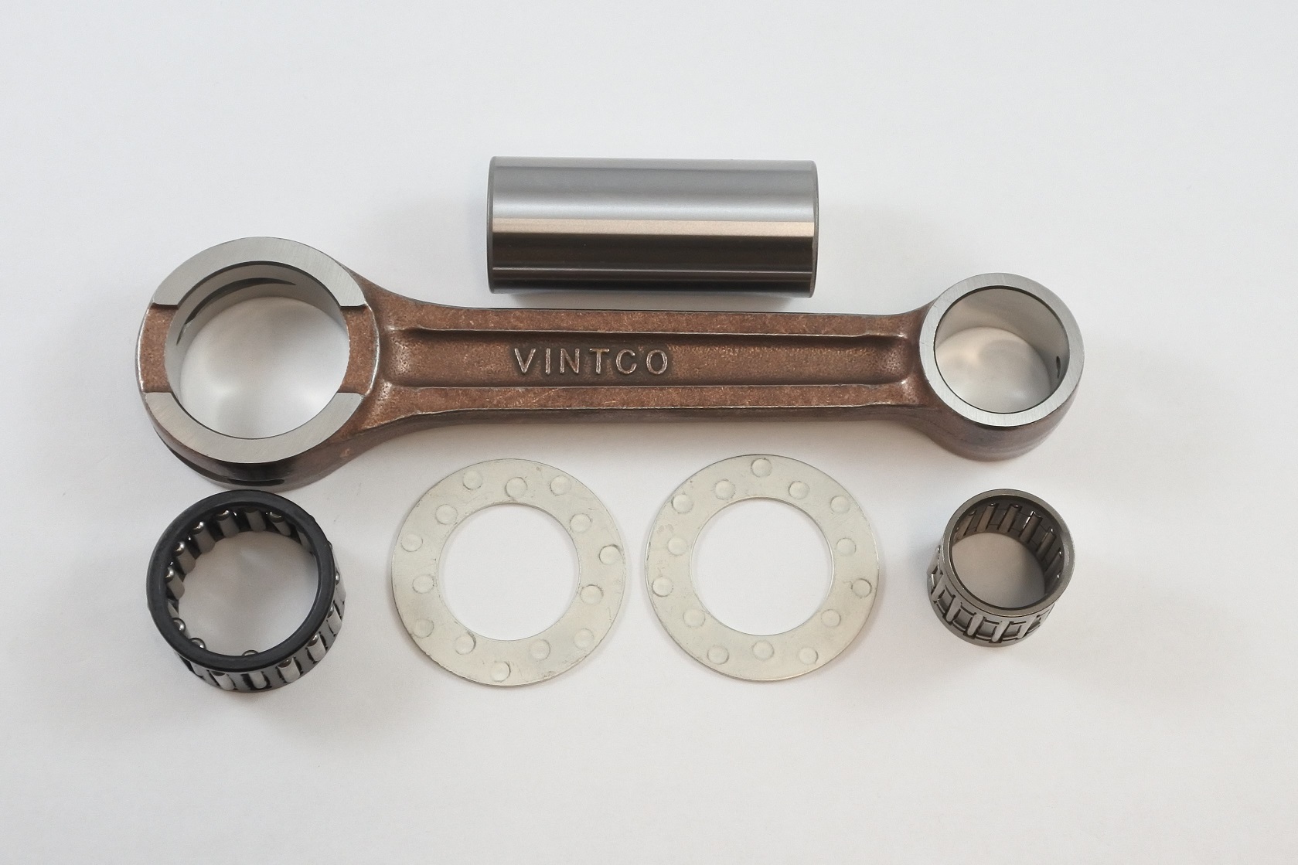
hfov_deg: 46.4
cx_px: 649
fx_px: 1514
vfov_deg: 31.9
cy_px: 432
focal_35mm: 42
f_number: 4.2
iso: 400
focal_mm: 15.7
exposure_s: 1/125
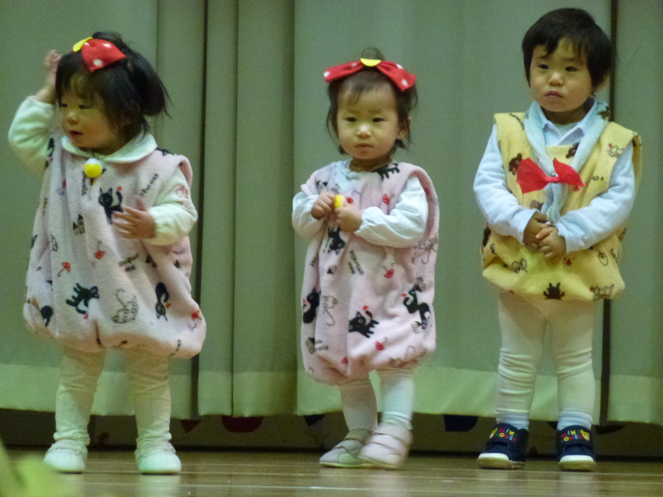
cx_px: 332
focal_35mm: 249
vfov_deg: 6.0
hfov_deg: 8.0
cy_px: 248
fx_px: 4769
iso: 800
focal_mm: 44.5
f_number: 5.6
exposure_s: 1/20
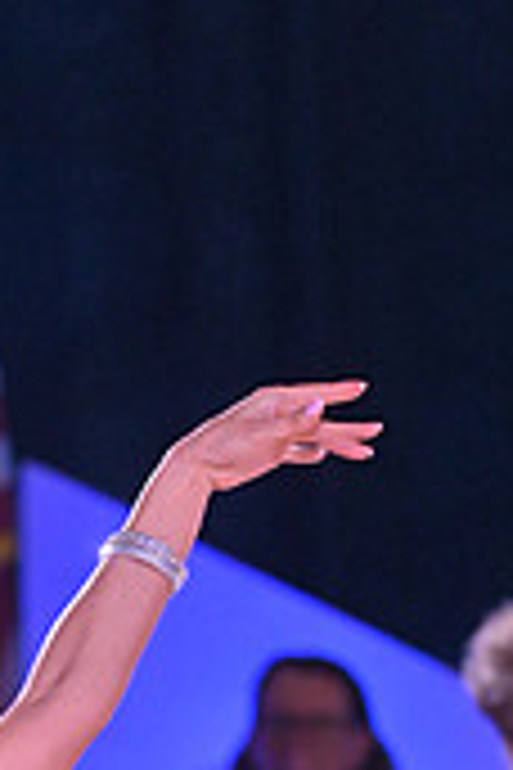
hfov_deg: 2.4
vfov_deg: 3.6
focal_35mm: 576
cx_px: -151
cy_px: 1292
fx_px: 12311
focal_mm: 170
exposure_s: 1/400
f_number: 5
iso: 3200
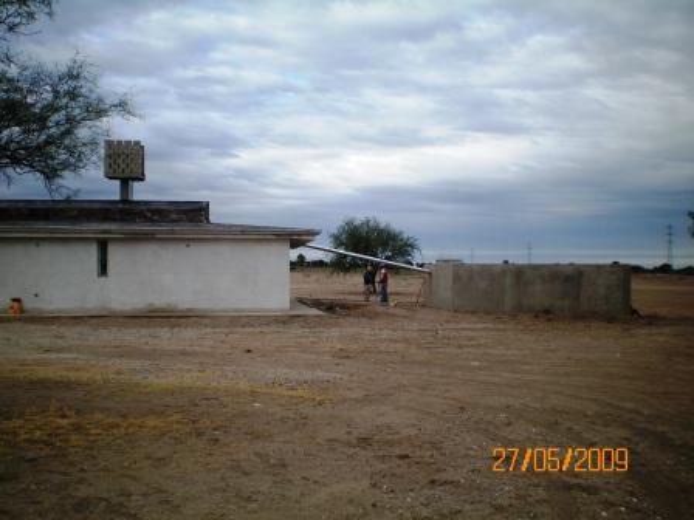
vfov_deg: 37.7
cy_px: 260
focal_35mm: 38
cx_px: 347
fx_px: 762
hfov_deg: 49.0
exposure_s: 1/500
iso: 64
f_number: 3.1
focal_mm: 6.3
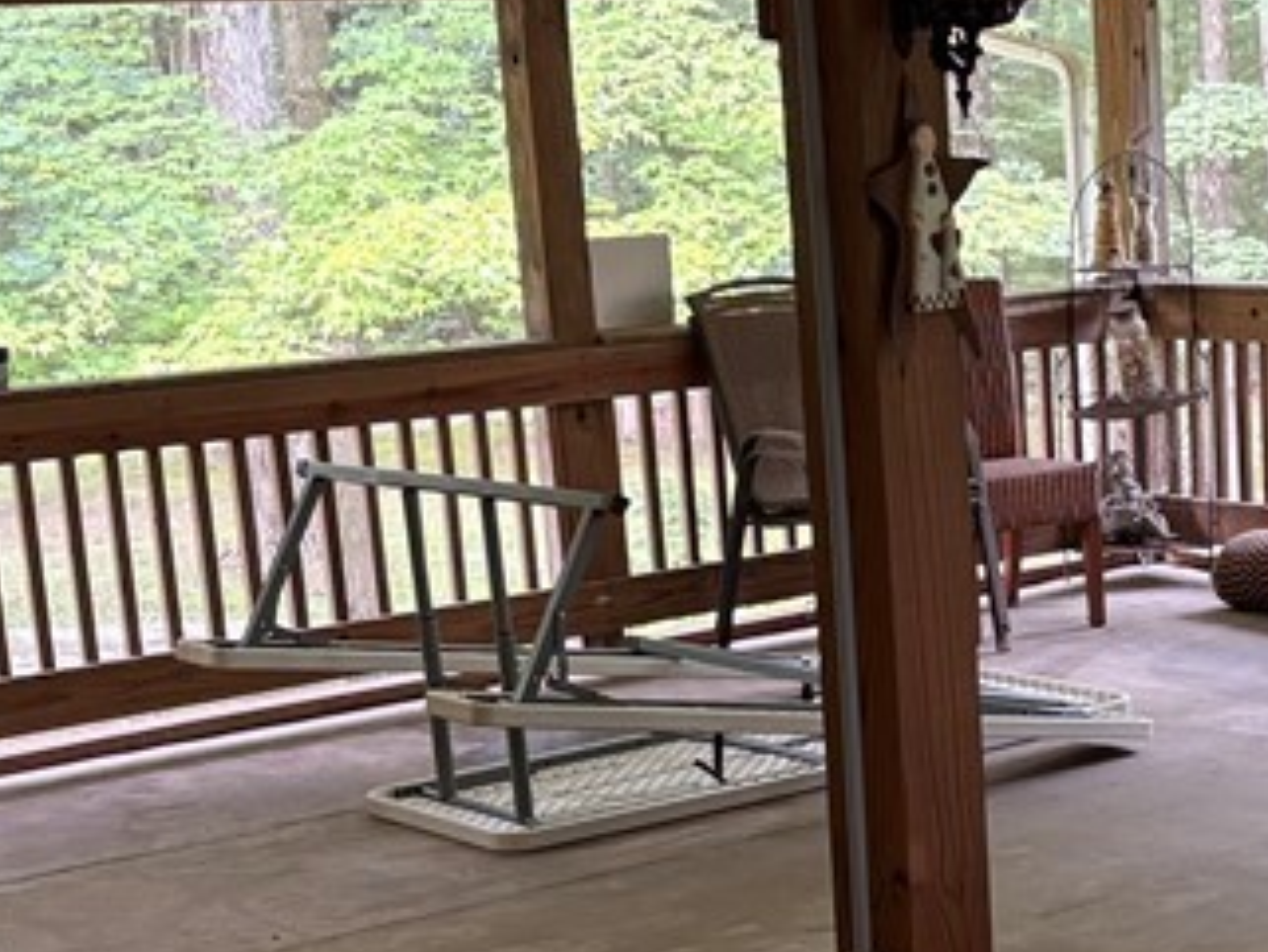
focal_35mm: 83
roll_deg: +3.1
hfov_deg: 23.1
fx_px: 3041
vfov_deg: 17.7
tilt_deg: -11.3
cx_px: 1059
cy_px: 719
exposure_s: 1/60
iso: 200
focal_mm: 5.96
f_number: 1.6
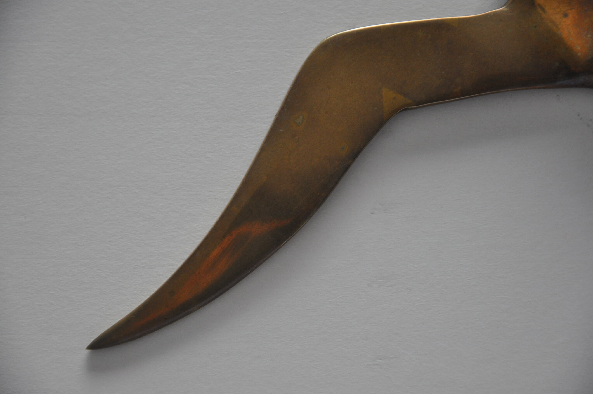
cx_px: 296
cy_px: 197
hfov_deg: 13.1
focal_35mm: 158
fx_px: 2591
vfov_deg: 8.7
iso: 800
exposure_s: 1/125
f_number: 5.6
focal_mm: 105
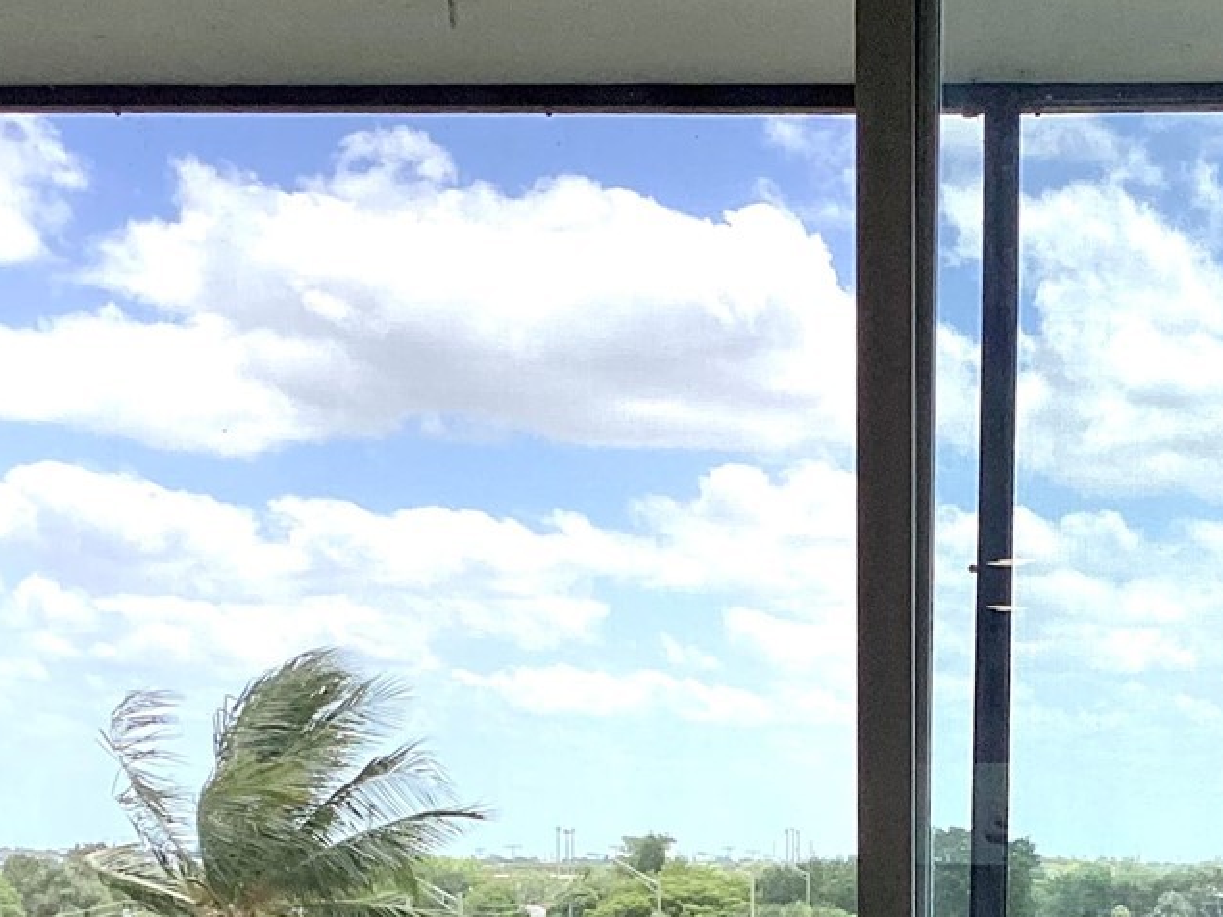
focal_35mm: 78
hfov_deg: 24.8
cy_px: 1039
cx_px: 883
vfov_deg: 18.1
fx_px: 2756
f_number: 2.4
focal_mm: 3.3
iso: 25
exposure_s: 1/867
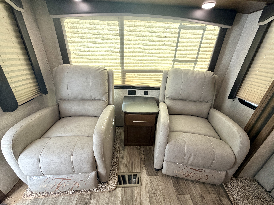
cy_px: 102
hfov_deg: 102.1
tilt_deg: -28.0
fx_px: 111
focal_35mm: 14
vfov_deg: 85.7
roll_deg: +0.6
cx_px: 137
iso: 125
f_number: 2.2
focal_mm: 2.22
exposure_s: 1/121
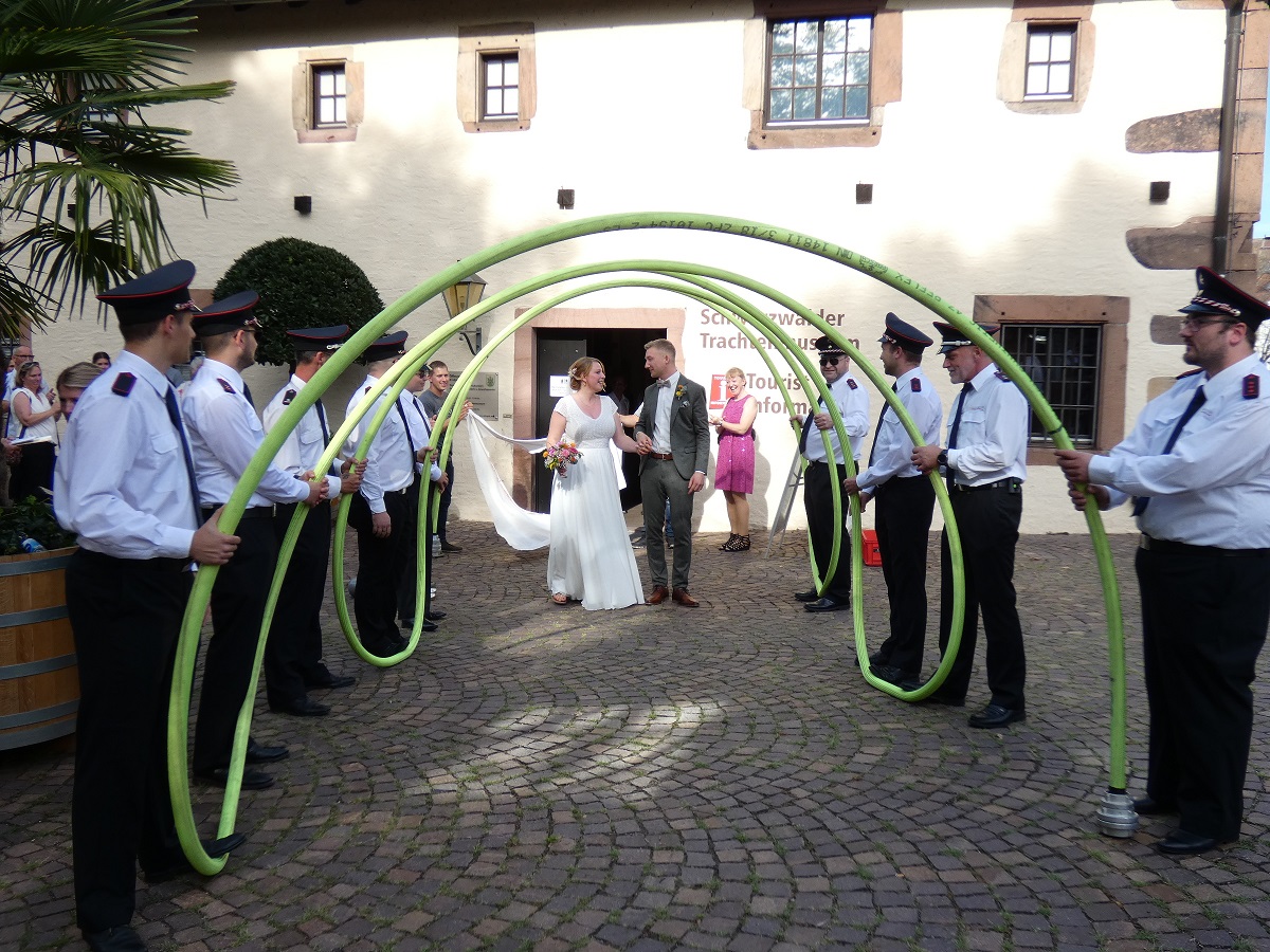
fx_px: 1137
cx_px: 635
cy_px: 476
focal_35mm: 31
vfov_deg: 45.4
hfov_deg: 58.4
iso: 80
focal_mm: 5.5
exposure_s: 1/400
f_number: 3.3
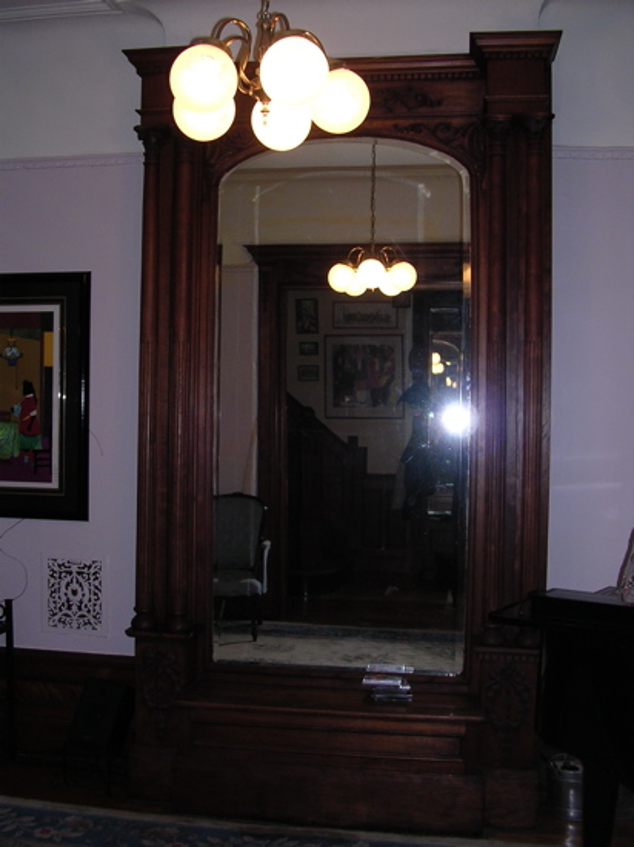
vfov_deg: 49.0
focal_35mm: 38
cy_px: 424
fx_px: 929
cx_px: 317
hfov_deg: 37.7
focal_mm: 5.8
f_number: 2.8
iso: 130
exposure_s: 1/60.1
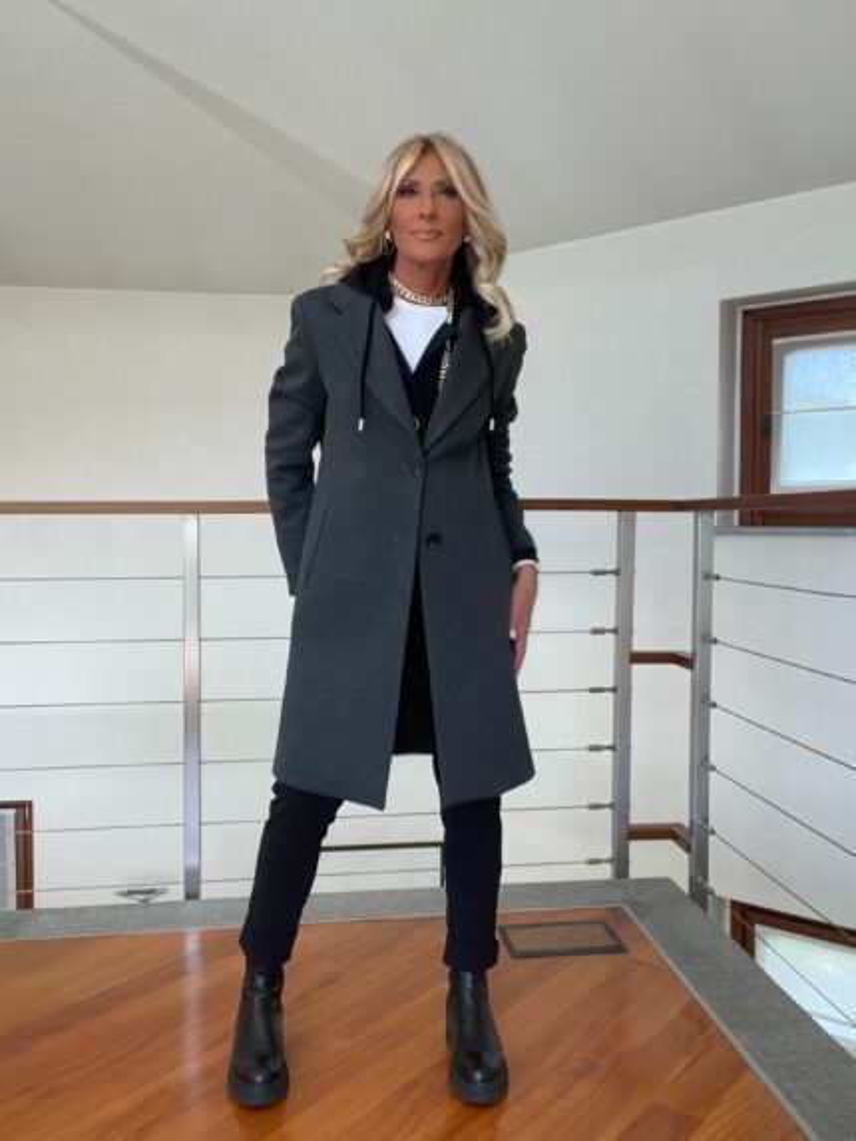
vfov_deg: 60.0
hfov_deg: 46.8
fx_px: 989
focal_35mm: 30
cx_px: 428
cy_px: 570
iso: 100
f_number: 2.2
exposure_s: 1/65
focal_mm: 2.71
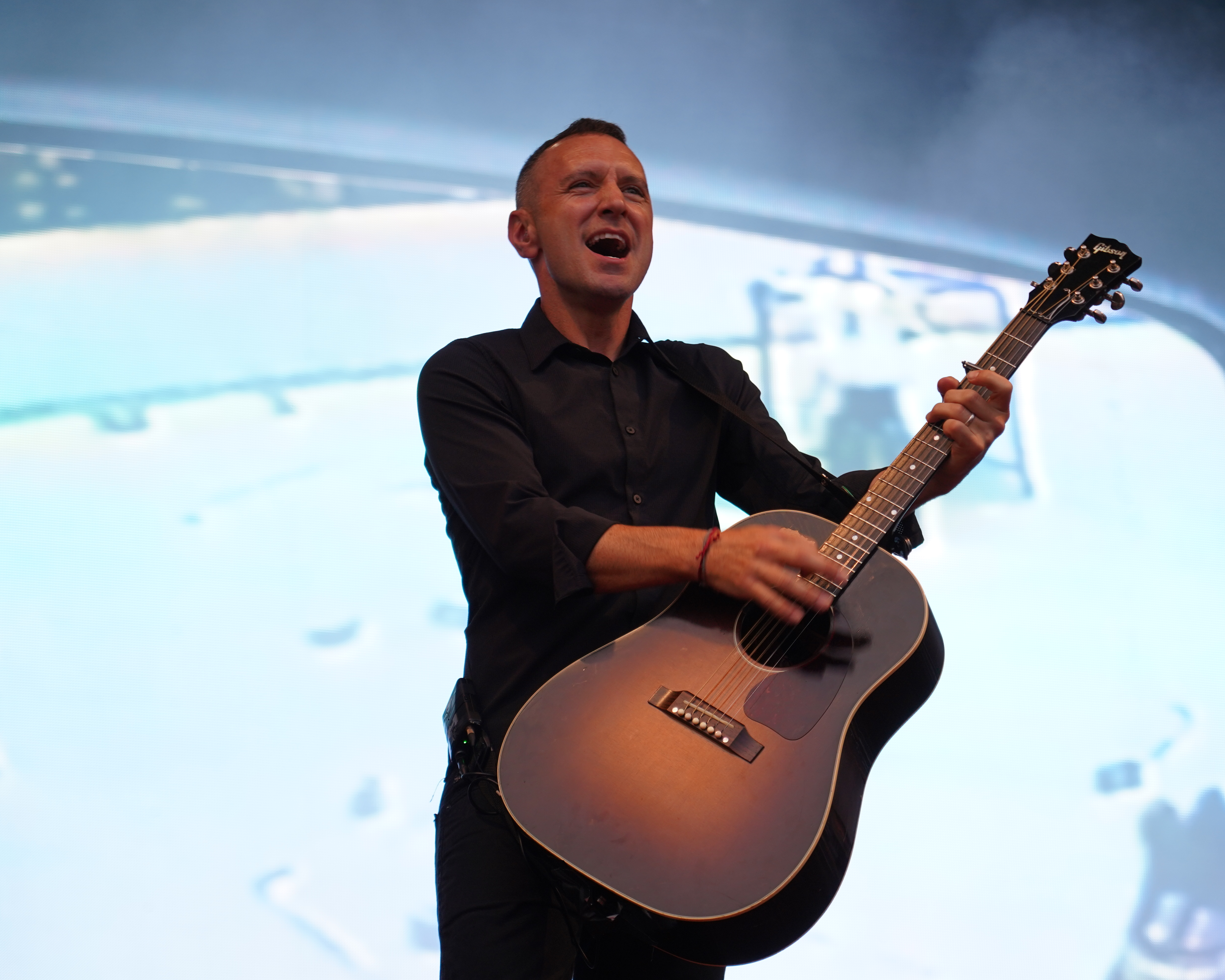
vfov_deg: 13.0
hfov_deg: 16.2
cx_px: 667
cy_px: 491
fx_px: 4315
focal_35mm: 119
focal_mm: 105
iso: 500
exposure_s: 1/125
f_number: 4
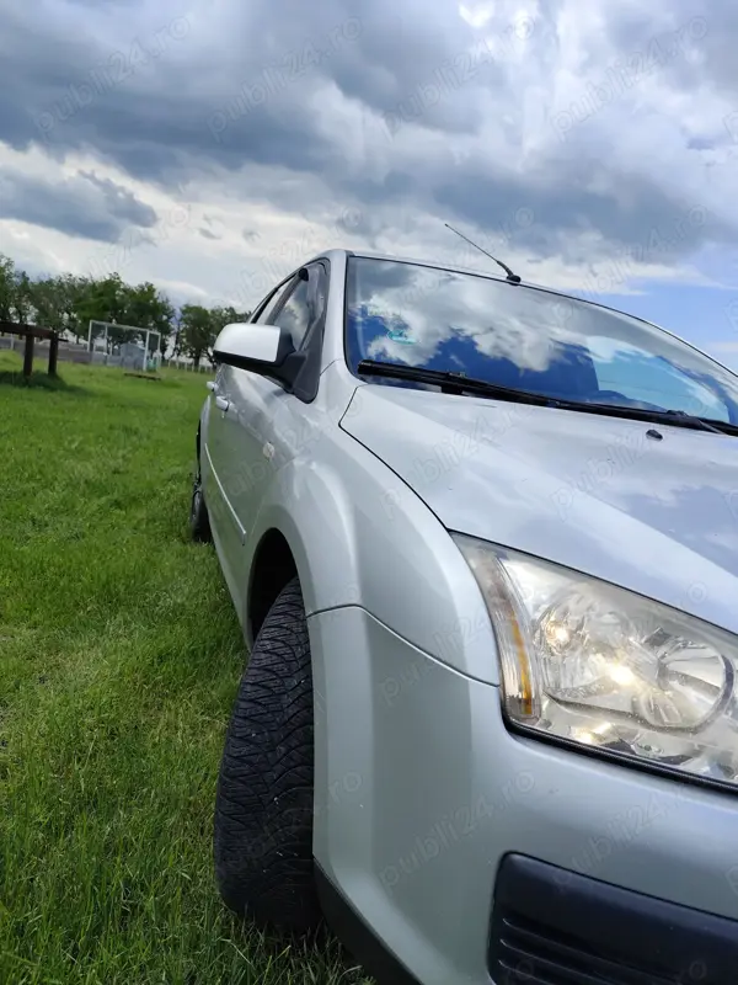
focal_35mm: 23
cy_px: 492
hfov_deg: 58.9
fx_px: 654
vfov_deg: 73.9
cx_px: 369
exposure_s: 1/926
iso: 50
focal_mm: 6.19
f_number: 1.65
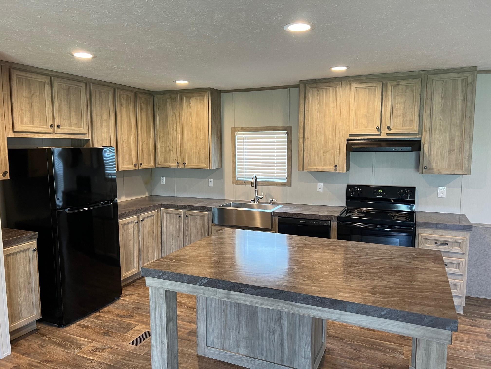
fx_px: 369
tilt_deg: -7.5
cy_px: 184
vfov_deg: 53.1
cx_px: 246
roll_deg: +0.5
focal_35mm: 26
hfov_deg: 67.3
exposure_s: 1/60
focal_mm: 5.7
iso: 100
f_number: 1.5
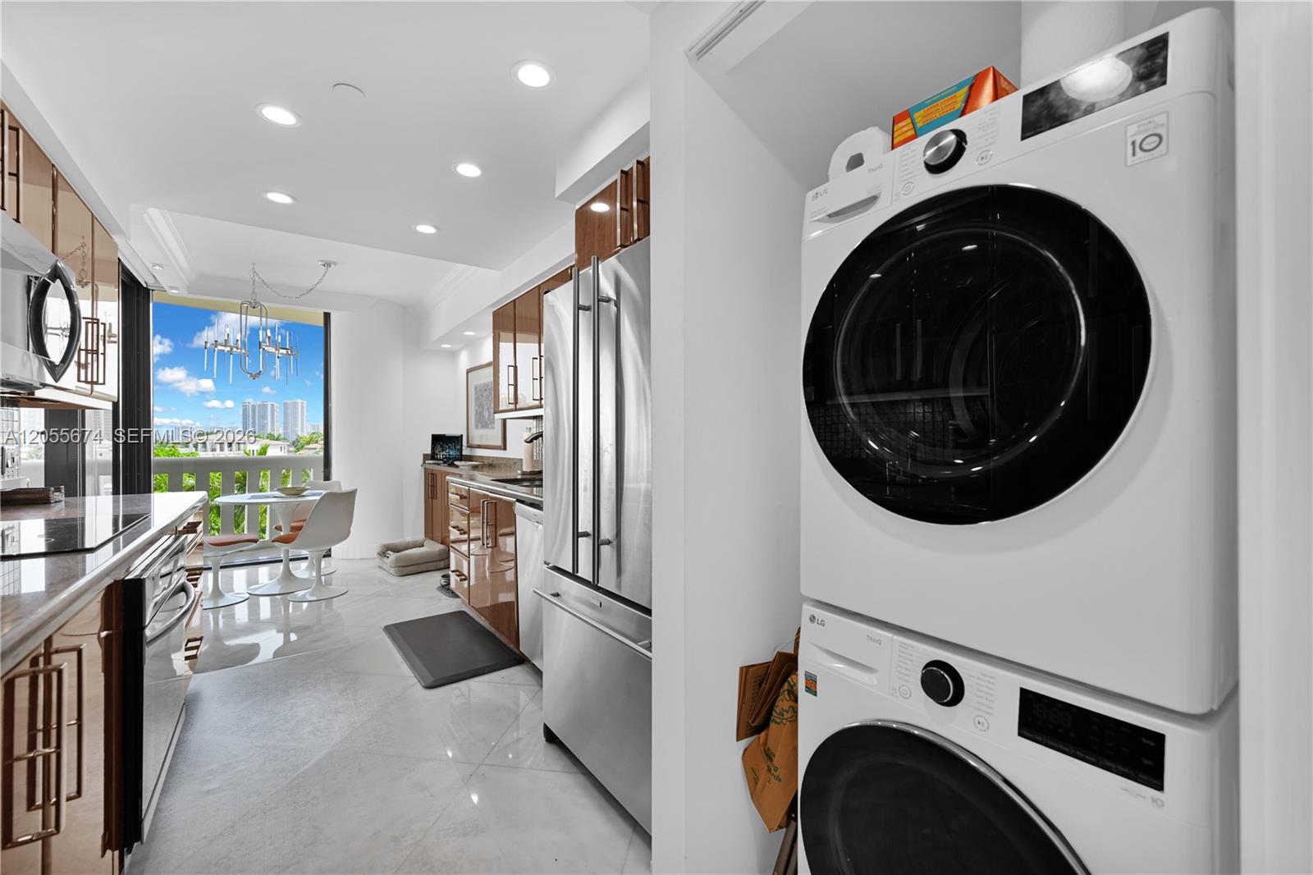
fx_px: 510
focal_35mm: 14
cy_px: 438
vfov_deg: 81.2
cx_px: 656
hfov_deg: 104.3
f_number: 4
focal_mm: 14
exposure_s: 1/30
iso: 100
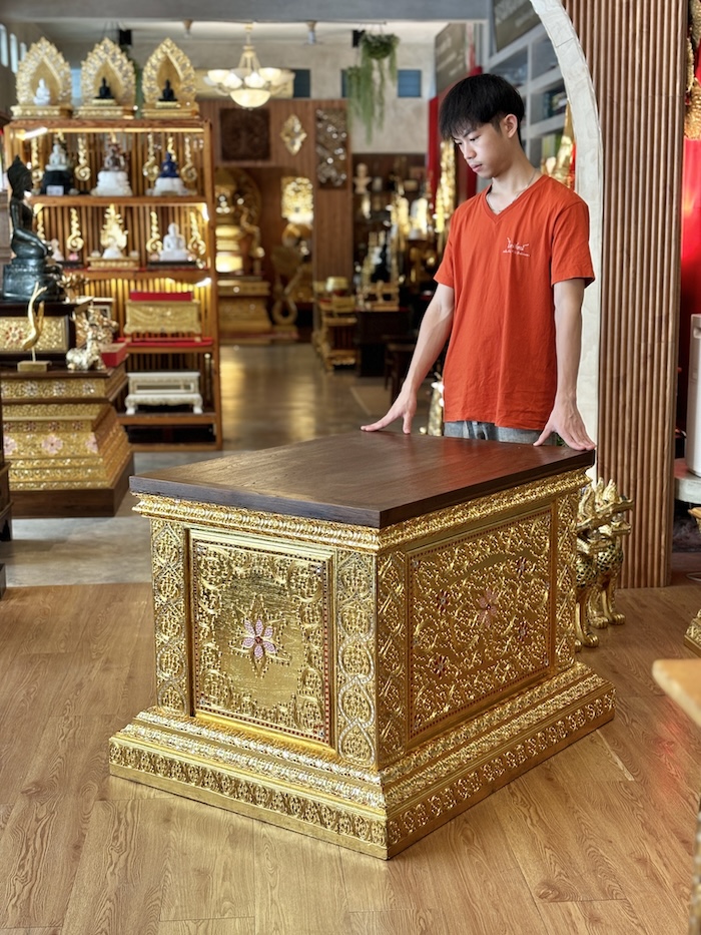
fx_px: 1404
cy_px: 468
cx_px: 350
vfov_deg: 36.8
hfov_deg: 28.0
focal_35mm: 52
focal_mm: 5.96
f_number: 1.6
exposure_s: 1/50
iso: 80
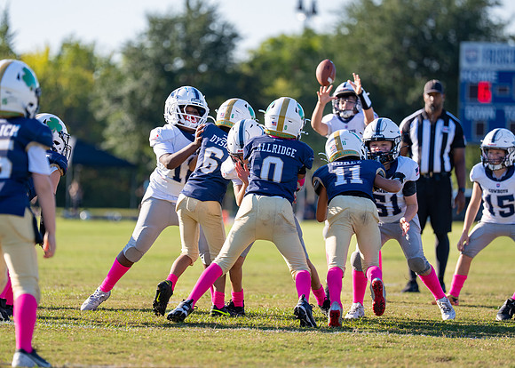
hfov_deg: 8.3
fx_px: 3540
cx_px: 242
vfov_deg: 5.9
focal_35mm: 242
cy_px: 179
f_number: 2.8
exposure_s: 1/2500
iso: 250
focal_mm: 175
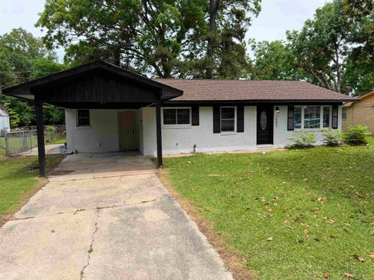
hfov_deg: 71.6
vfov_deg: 56.8
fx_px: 259
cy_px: 140
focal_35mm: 24
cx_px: 187
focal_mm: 6.76
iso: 80
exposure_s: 1/3021
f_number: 1.78
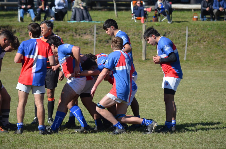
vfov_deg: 4.7
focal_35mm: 292
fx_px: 1832
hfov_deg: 7.1
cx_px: 113
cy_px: 74
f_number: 7.1
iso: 400
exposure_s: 1/1600
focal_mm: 195
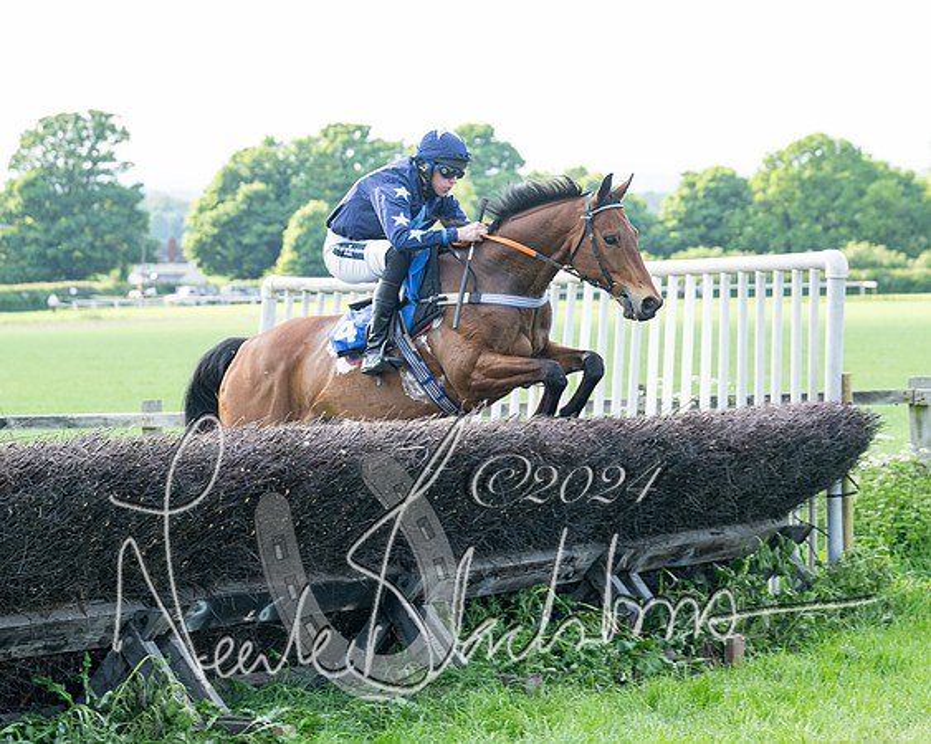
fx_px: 3595
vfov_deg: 11.8
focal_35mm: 131
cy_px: 372
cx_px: 412
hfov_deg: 14.8
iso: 400
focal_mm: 80
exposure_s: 1/800
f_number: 4
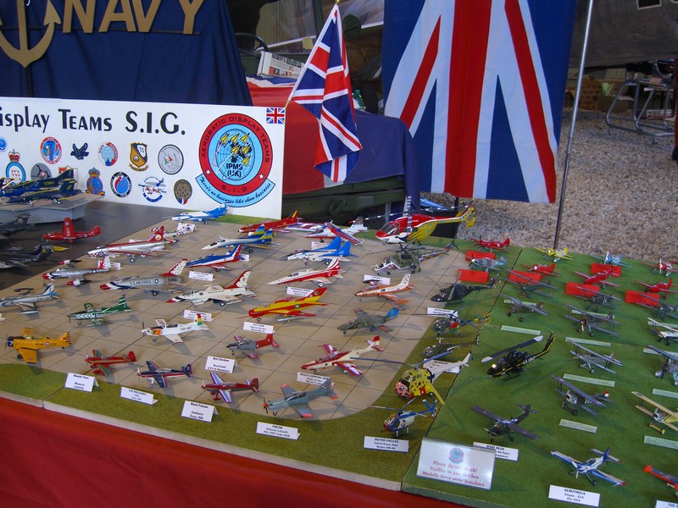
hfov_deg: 49.0
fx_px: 744
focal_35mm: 38
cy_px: 254
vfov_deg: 37.7
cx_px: 339
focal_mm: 7.9
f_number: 2.8
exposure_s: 1/50
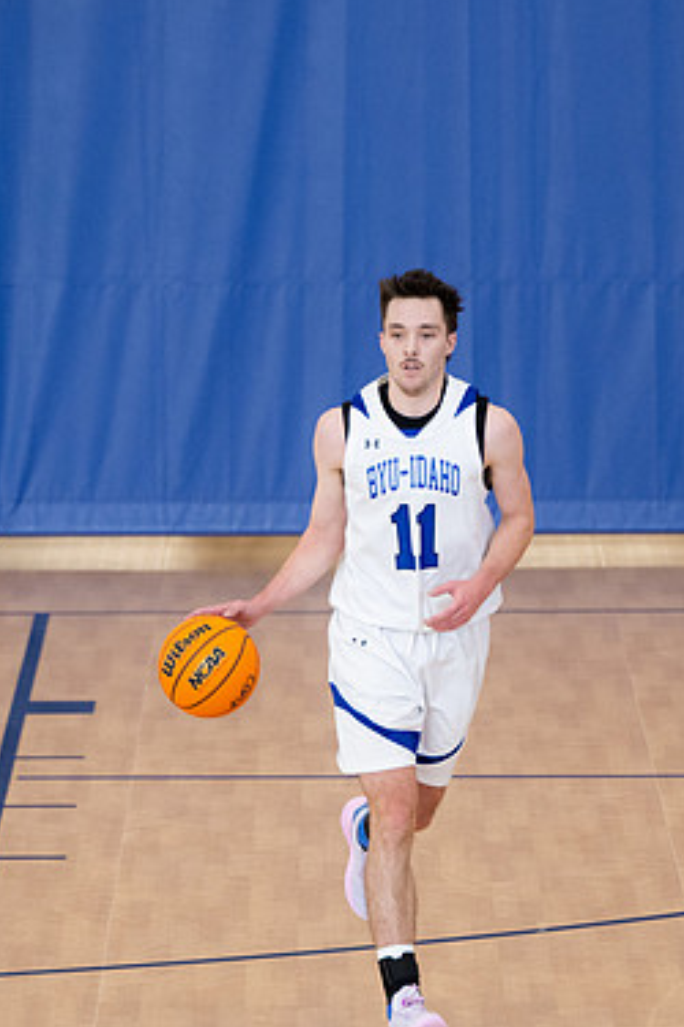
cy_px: 596
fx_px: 8492
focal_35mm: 298
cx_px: 363
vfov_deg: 6.9
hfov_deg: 4.6
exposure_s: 1/500
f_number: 2.8
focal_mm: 135
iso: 2000
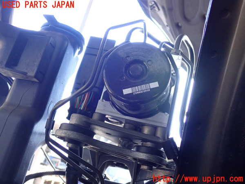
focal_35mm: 38
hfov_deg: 49.0
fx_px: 269
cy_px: 92
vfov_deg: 37.7
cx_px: 122
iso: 400
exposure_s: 1/125
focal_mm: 6.83
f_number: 2.7
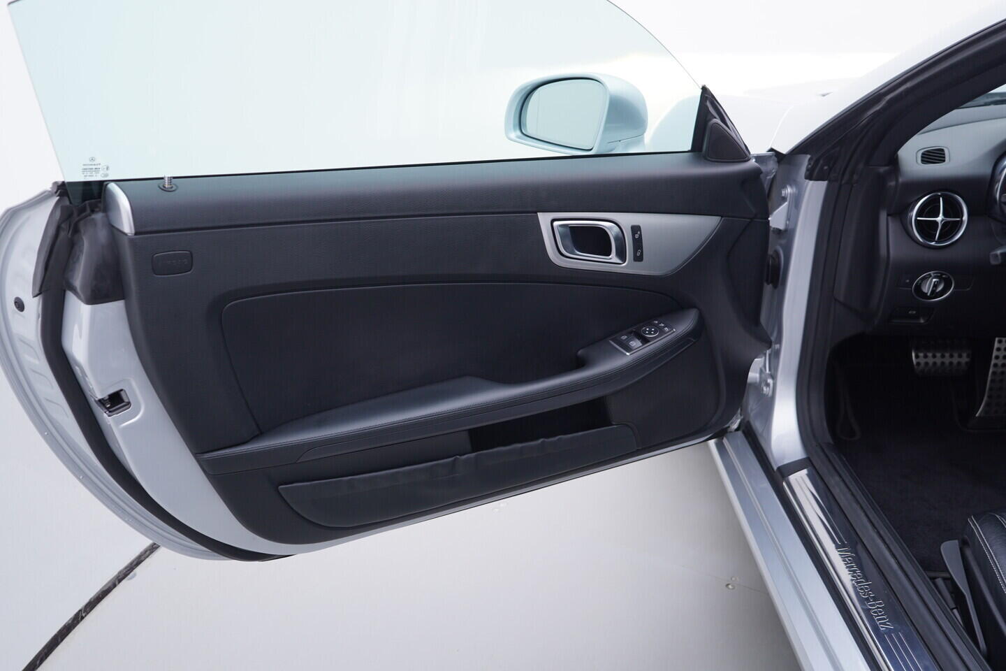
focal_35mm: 36
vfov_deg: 36.9
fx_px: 1006
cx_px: 503
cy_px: 336
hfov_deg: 53.1
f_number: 3.2
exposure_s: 1/50
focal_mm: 24
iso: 125
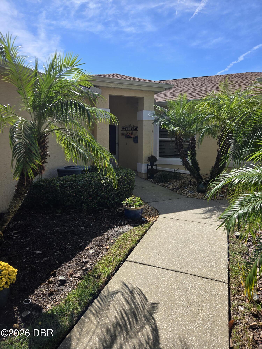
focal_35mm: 23
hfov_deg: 58.9
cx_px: 131
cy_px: 174
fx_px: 232
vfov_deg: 73.9
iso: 25
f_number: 1.8
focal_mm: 5.4
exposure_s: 1/1550
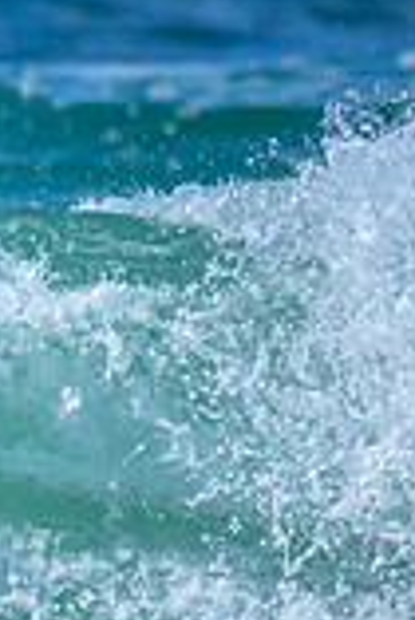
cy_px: 402
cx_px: -510
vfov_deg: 0.6
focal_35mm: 3339
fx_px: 57606
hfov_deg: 0.4
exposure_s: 1/2000
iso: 320
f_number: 6.3
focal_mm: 800
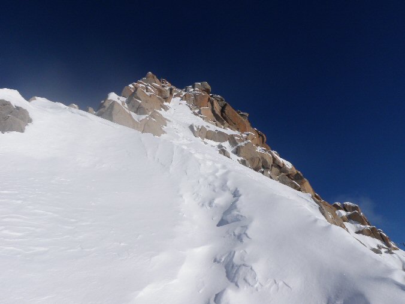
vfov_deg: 49.7
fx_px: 328
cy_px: 152
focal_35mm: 28
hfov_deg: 63.4
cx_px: 202
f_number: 5
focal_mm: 5
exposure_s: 1/800
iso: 50
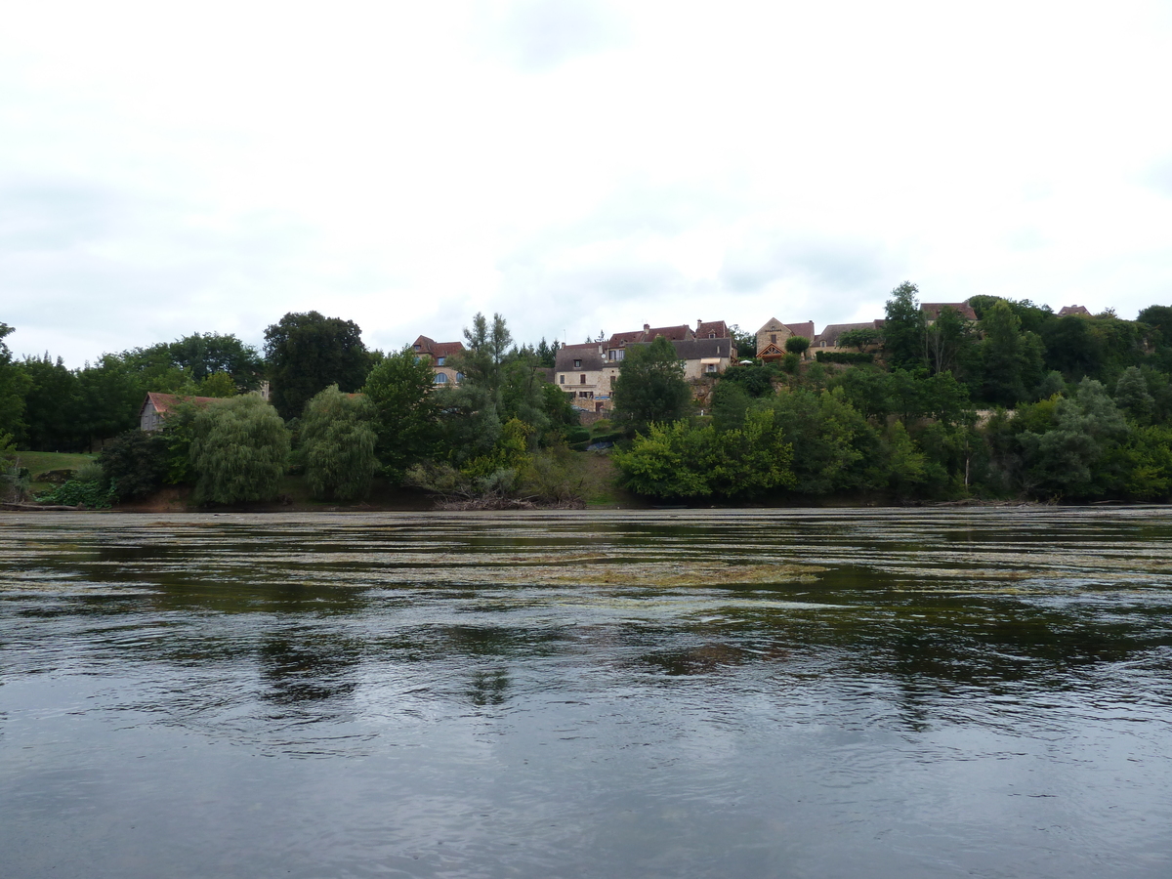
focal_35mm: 25
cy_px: 440
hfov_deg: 69.4
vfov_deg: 54.9
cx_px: 586
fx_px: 846
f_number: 3.3
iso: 80
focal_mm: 4.1
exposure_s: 1/400
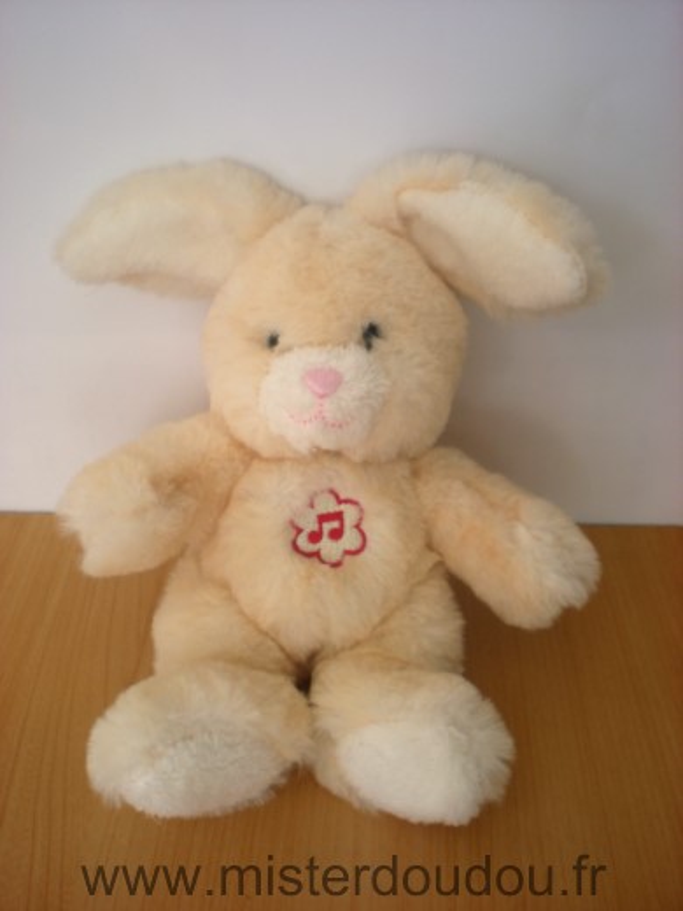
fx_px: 1000
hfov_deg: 37.7
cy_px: 456
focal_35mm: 38
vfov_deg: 49.0
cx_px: 342
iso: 64
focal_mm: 6.3
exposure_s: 1/62.6
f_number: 3.1
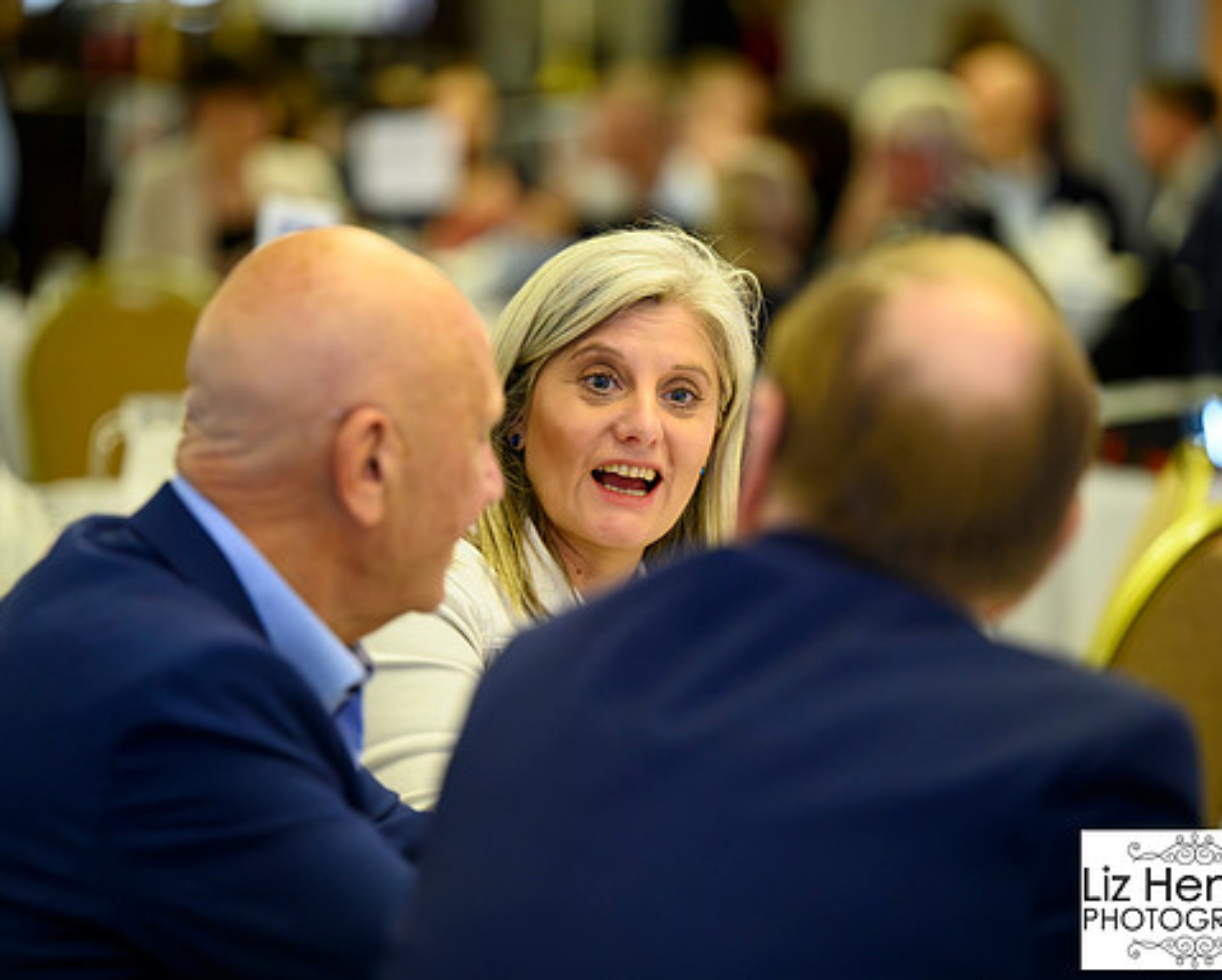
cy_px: 490
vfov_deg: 8.7
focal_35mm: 177
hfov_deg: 10.9
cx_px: 579
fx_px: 6407
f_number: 2.8
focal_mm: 155
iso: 7200
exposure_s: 1/200
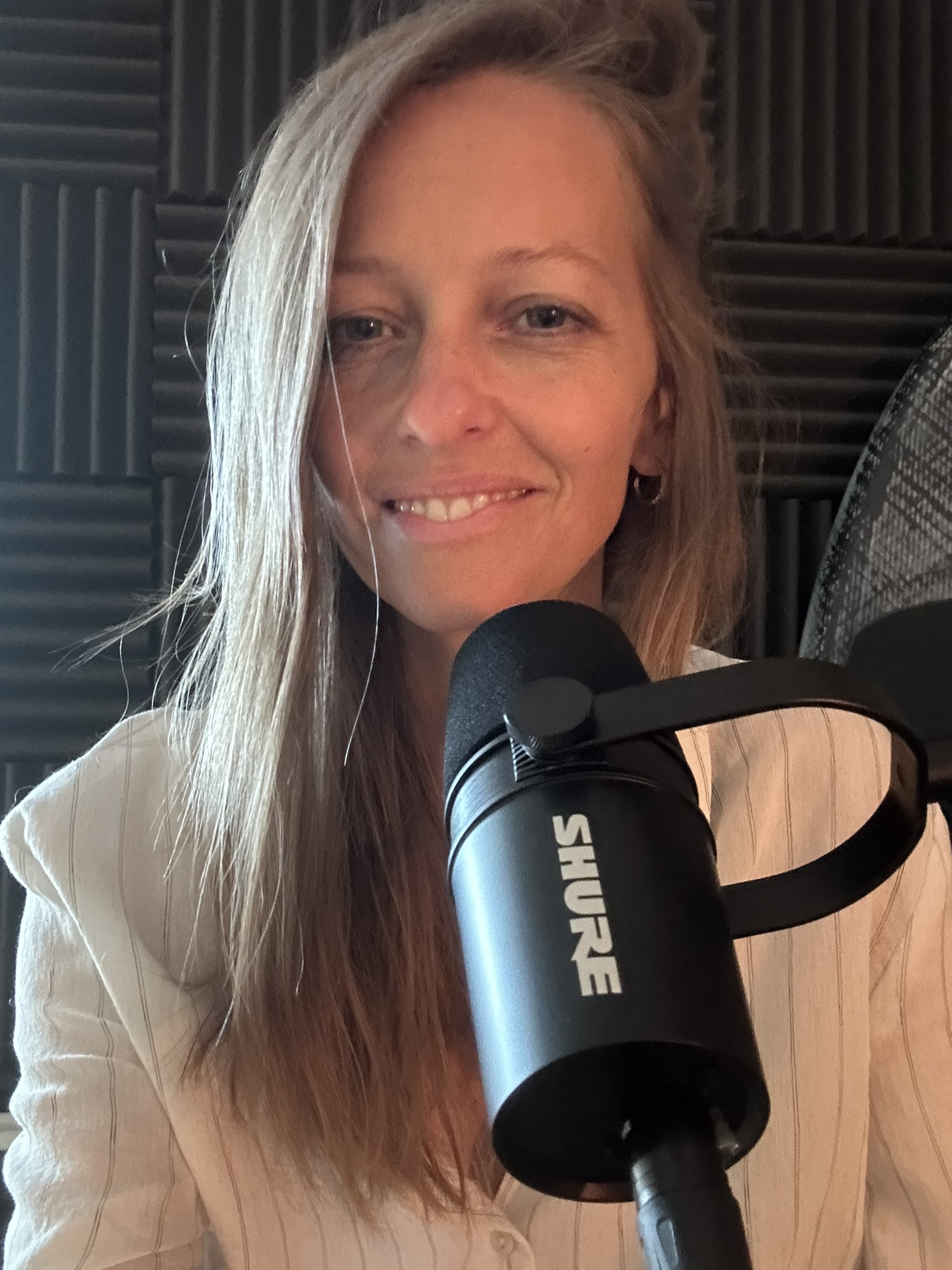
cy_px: 635
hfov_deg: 46.8
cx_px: 476
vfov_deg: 60.0
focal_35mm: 30
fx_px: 1100
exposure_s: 1/17
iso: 640
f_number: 1.9
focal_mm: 2.69
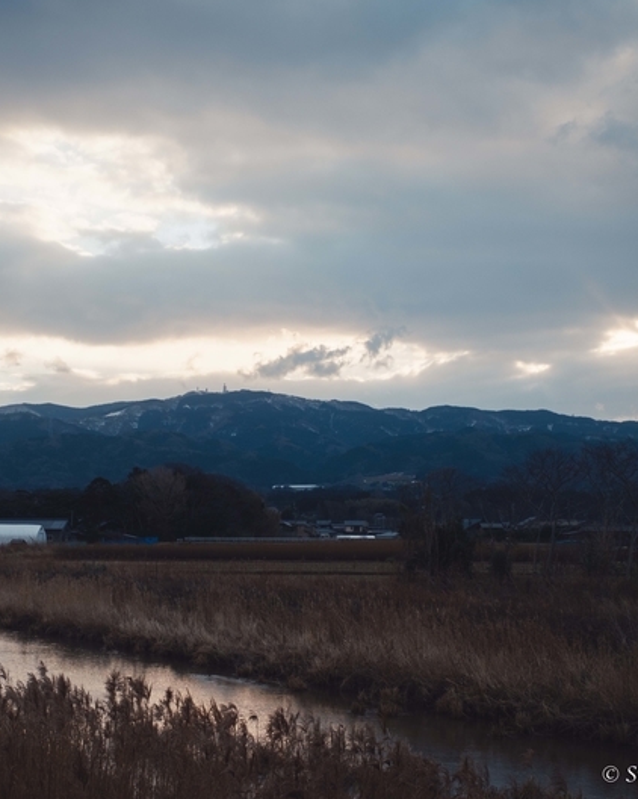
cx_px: 210
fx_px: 1511
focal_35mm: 64
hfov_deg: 23.7
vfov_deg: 29.6
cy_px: 399
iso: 400
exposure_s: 1/125
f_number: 8
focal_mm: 30
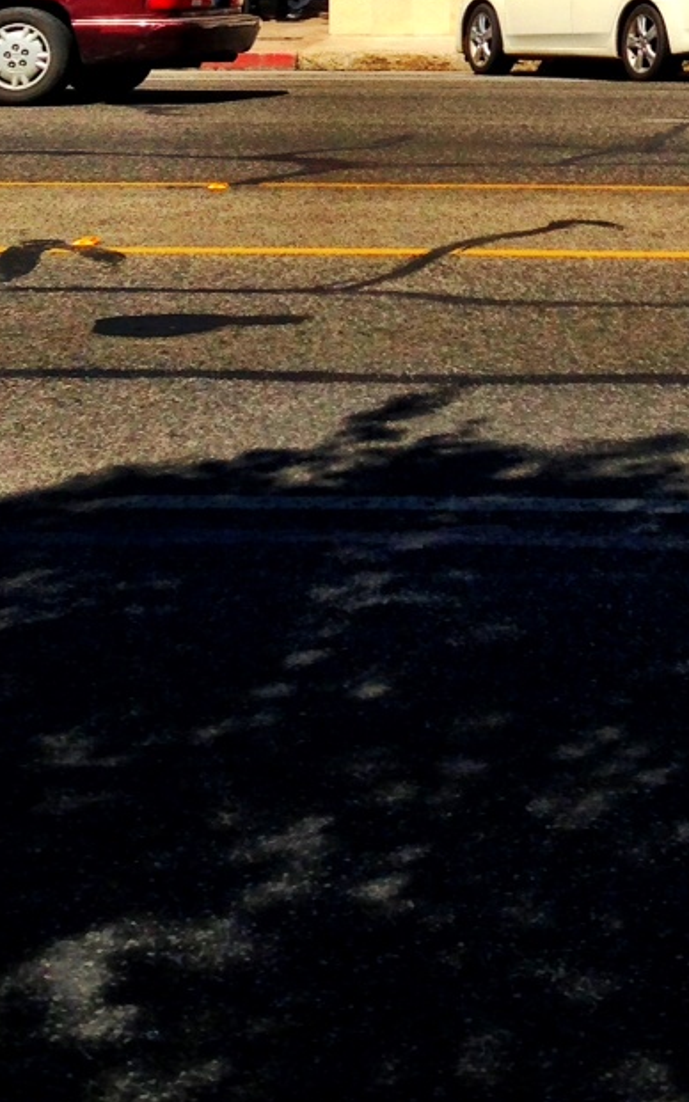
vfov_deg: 21.0
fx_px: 2765
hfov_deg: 13.6
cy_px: -236
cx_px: 929
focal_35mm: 92
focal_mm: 4.13
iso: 50
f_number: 2.4
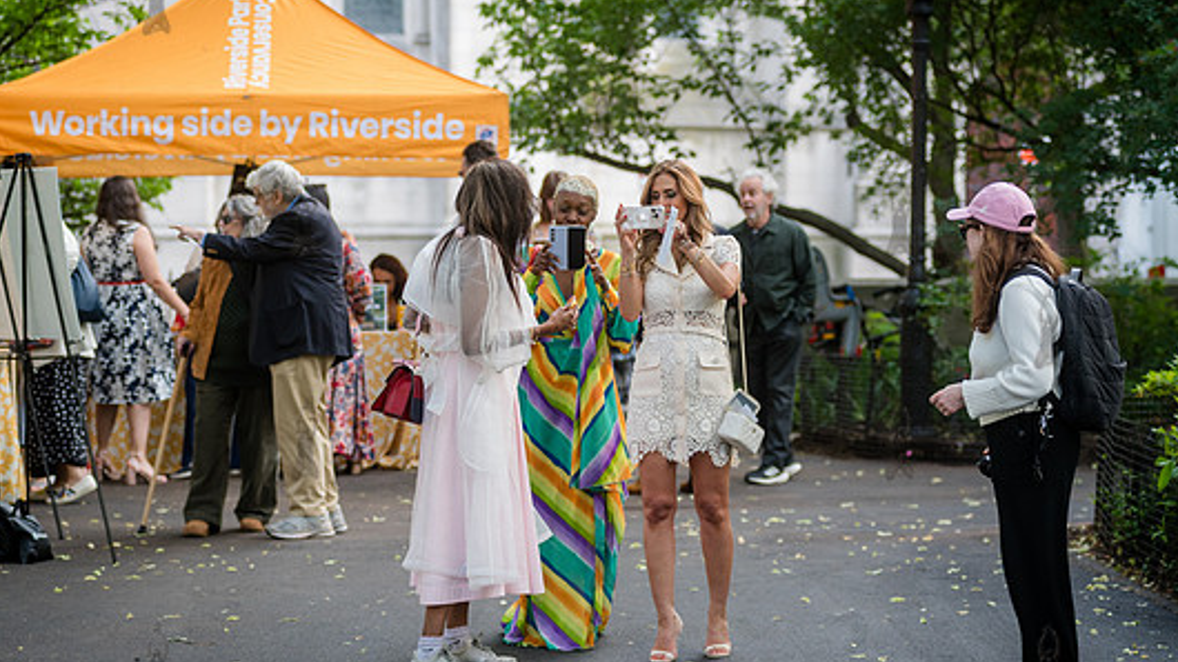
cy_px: 347
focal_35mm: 125
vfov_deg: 9.7
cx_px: 548
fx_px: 3904
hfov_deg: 17.2
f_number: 3.5
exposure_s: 1/200
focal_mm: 100
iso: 500
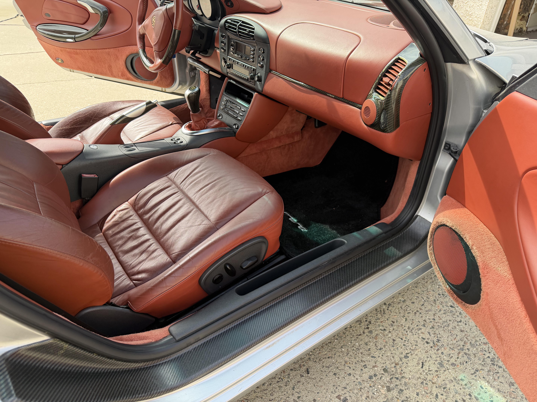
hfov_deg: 71.6
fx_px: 372
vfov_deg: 56.8
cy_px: 201
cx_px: 268
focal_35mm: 24
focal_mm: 6.76
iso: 100
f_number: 1.78
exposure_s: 1/788
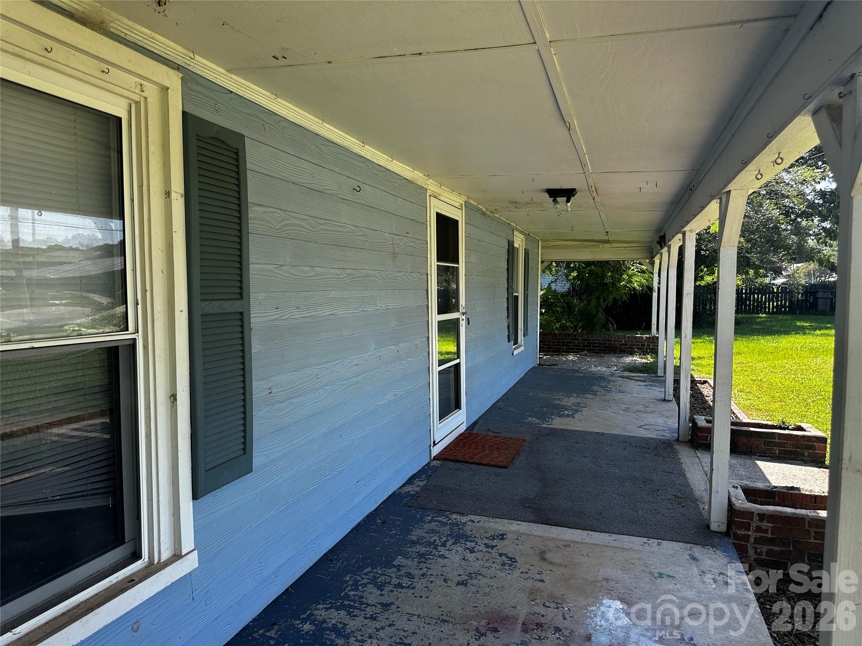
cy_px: 323
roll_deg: -0.7
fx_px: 598
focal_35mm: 24
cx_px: 431
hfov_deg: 71.6
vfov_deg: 56.8
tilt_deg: -3.4
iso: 80
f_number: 1.78
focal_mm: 6.86
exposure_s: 1/659
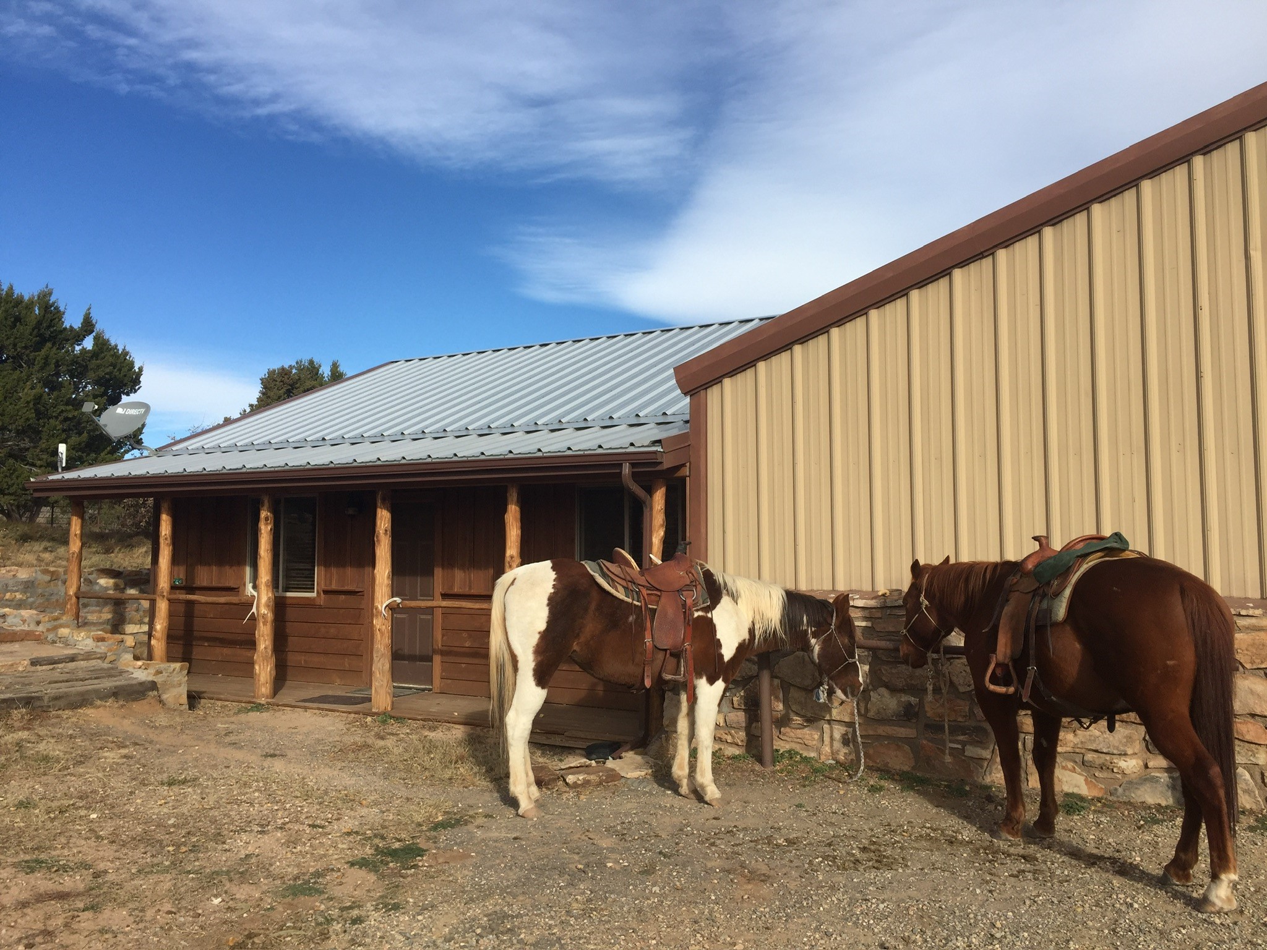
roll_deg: -0.3
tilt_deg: +4.0
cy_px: 475
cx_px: 634
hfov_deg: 61.7
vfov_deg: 48.2
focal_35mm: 29
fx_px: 1061
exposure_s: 1/1522
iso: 32
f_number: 2.2
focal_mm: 4.15
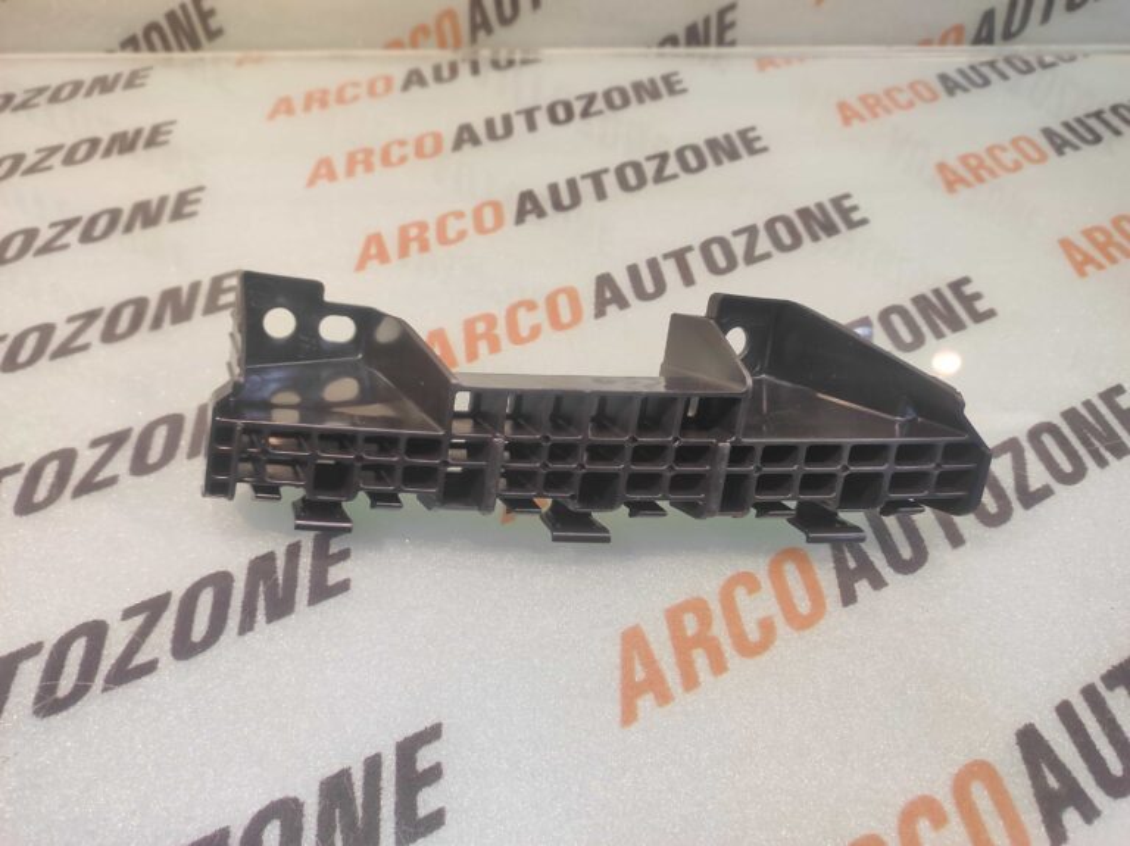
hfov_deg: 91.1
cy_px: 423
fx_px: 555
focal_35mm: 17
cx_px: 565
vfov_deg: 74.7
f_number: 1.79
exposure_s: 1/33
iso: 220
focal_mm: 4.74
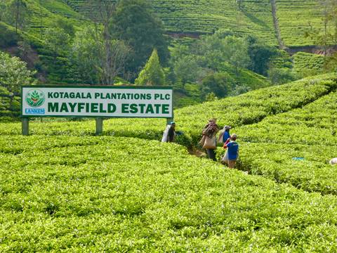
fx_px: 1314
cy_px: 126
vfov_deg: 11.0
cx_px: 168
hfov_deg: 14.6
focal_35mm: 135
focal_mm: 24.2
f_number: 5.3
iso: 80
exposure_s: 1/160
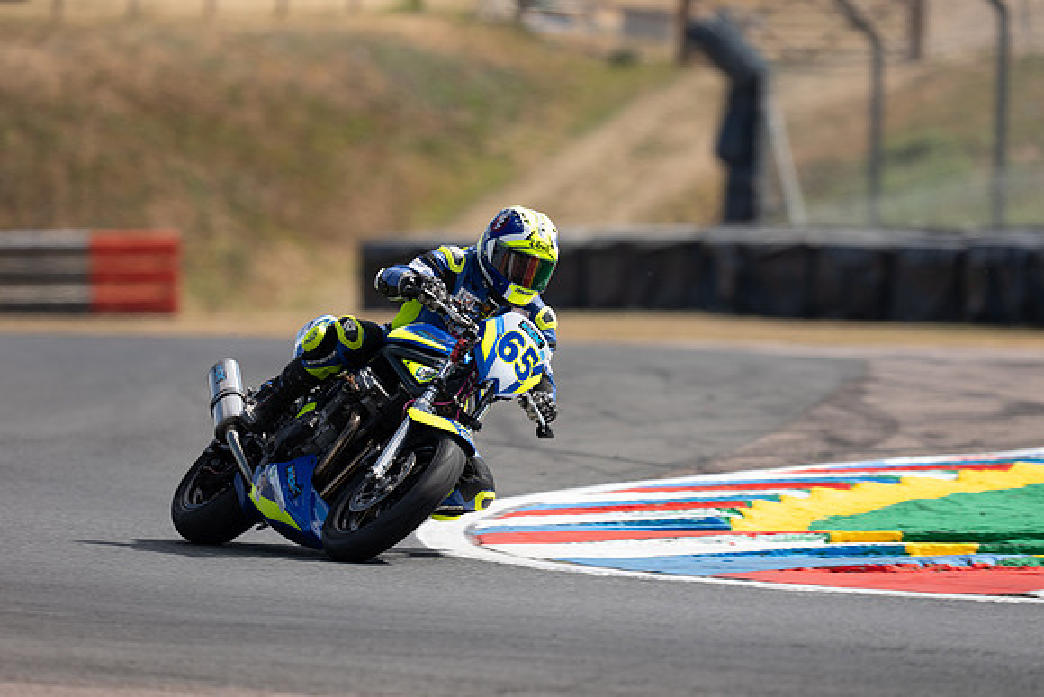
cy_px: 348
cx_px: 522
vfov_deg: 3.4
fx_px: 11602
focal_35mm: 400
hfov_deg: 5.2
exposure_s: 1/500
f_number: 4.5
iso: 64
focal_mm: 400
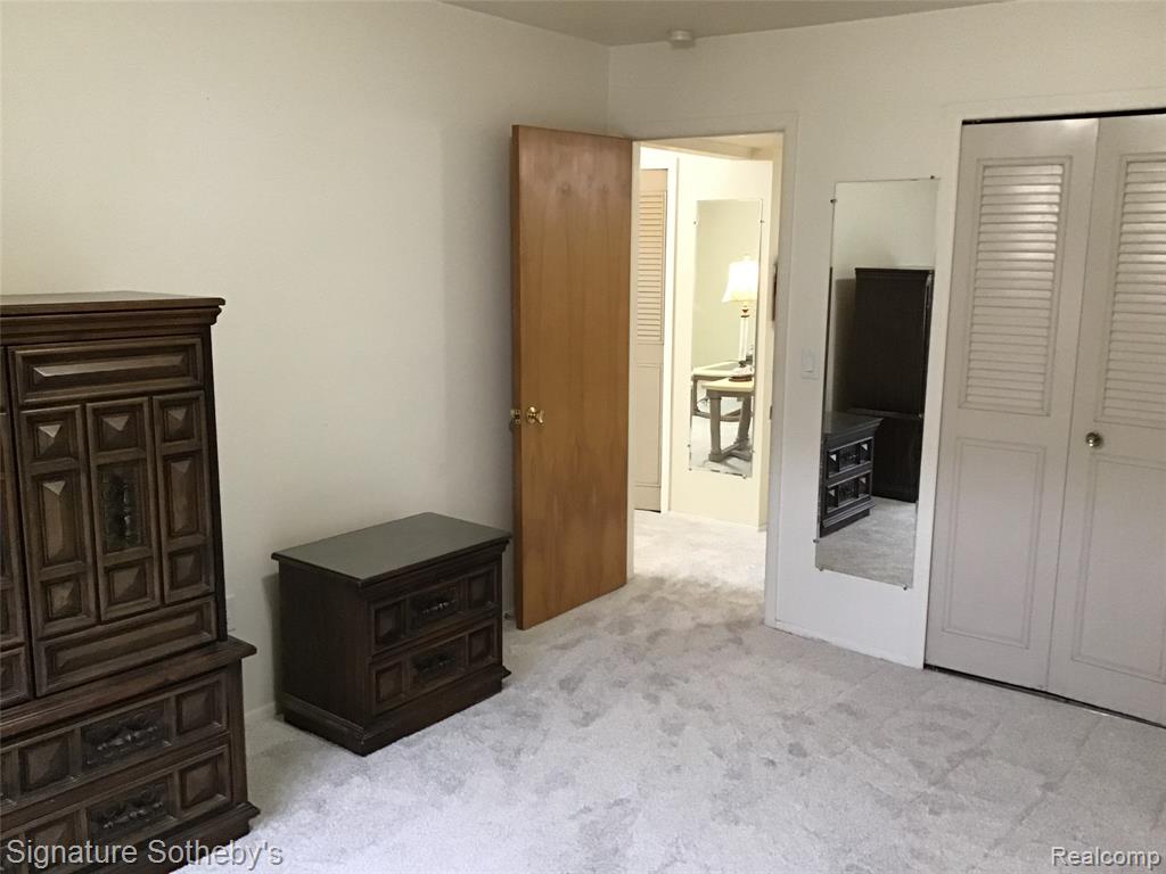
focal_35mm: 31
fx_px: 1044
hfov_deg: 58.4
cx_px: 583
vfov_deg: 45.4
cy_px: 437
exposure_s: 1/24
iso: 200
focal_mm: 3.3
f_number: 2.4
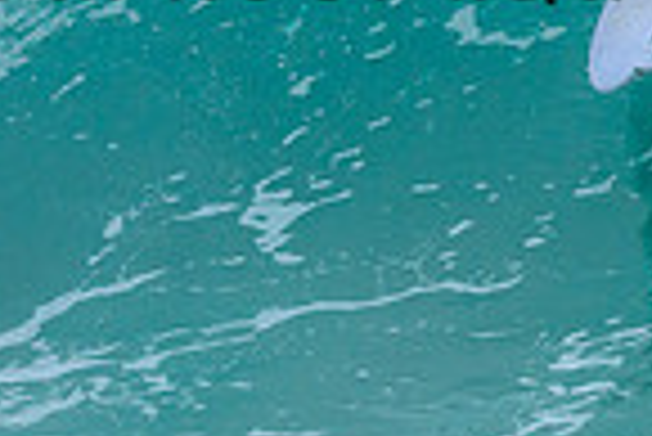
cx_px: 361
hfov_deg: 0.5
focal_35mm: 4389
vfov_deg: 0.3
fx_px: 79568
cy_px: -337
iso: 640
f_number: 6.3
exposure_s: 1/2500
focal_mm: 800
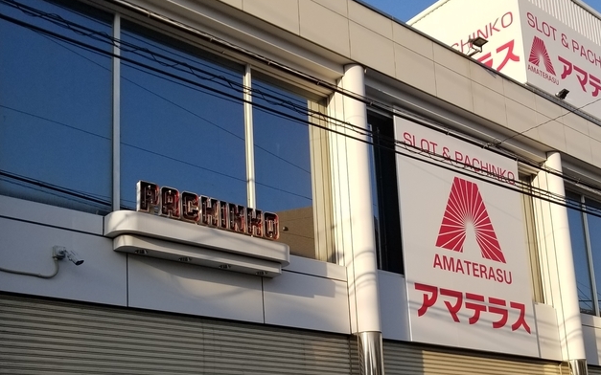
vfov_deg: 27.8
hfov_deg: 44.3
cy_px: 322
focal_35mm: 45
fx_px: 737
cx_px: 316
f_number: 1.7
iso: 50
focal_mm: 4.25
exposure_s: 1/1716
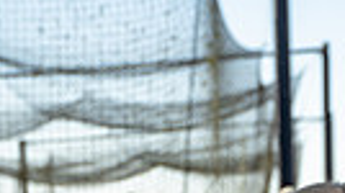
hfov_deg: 11.5
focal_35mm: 187
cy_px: 556
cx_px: 301
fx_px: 1709
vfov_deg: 6.0
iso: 100
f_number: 5.6
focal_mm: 53
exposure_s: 1/250
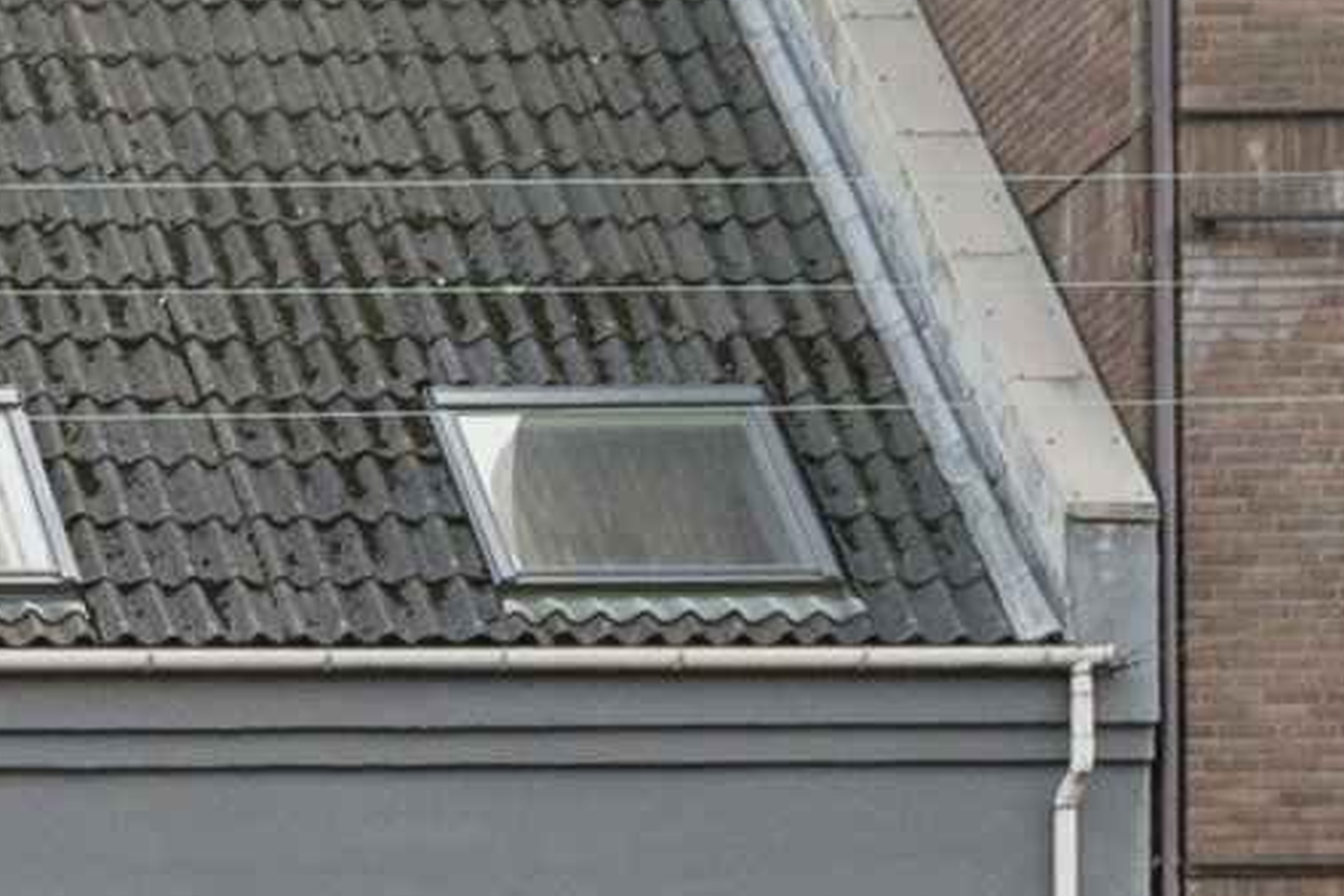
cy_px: 1344
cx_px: -2080
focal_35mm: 232
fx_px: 8661
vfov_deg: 5.9
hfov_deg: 8.1
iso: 400
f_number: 6.3
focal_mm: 39
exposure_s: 1/400
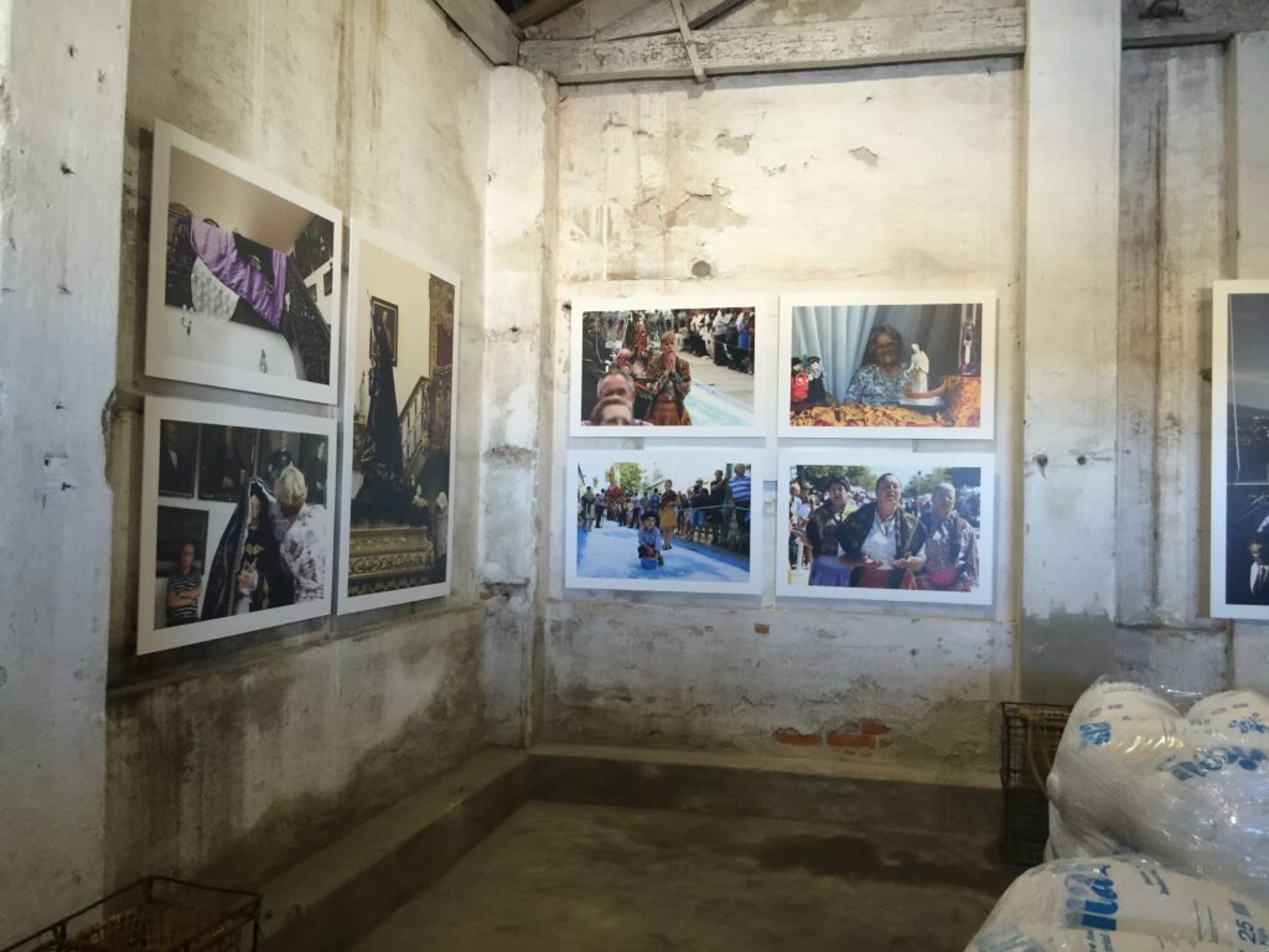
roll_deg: -2.5
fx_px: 1063
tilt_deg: +1.0
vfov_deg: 48.2
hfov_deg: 61.7
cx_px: 634
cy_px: 476
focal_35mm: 29
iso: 100
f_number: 2.2
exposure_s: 1/17
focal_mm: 4.15
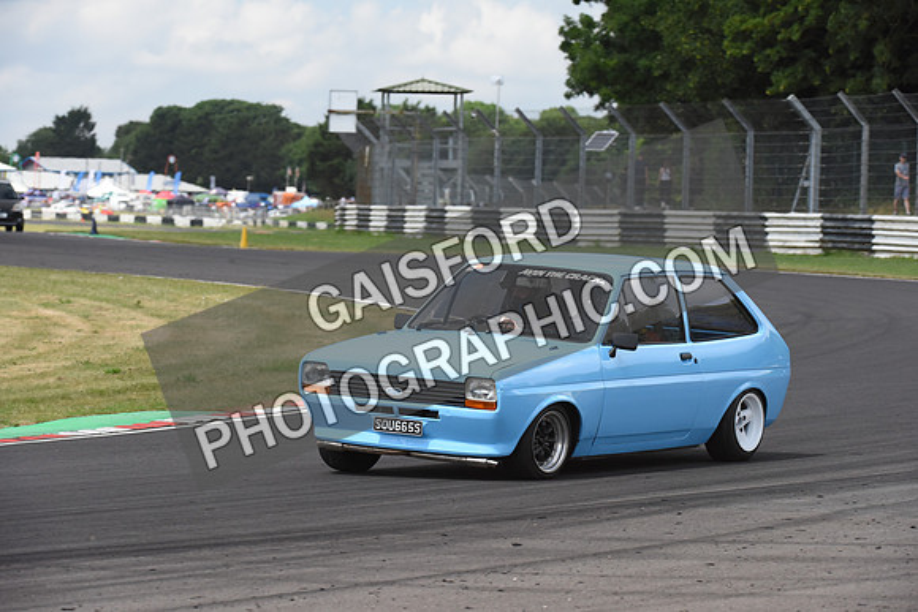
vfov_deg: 6.9
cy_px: 306
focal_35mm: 200
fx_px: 5101
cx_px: 459
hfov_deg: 10.3
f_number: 8
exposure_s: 1/1000
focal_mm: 200
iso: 2200
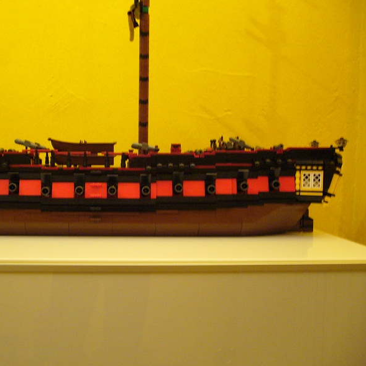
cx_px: 118
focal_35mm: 42
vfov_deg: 40.0
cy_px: 180
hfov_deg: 39.5
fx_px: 502
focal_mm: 5.8
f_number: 2.8
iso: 200
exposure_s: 1/10
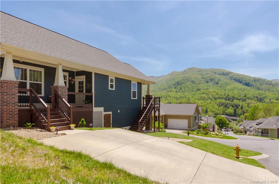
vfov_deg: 59.2
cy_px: 92
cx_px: 140
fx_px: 162
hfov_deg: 81.4
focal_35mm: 21
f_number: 10
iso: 400
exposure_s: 1/640
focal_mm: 14
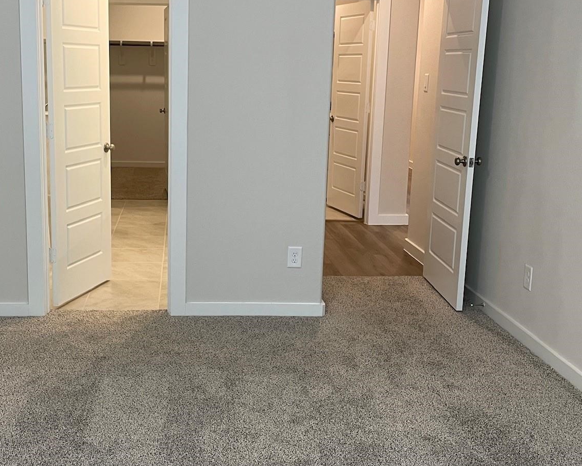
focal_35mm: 46
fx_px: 792
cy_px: 232
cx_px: 213
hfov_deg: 40.0
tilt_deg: -11.3
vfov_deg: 32.7
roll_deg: -0.7
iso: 80
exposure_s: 1/60
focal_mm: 4.2
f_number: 1.6
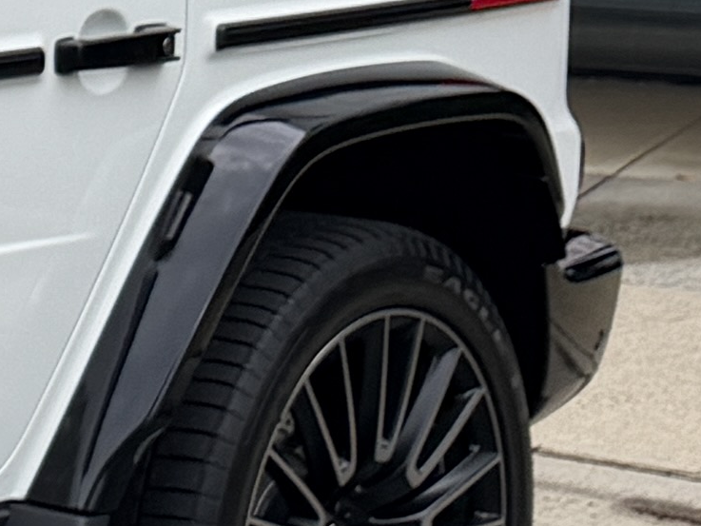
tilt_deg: -7.3
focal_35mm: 186
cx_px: -1351
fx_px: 3767
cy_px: 194
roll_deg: +0.3
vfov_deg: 8.0
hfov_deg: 8.8
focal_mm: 6.76
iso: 80
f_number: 1.78
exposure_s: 1/1949
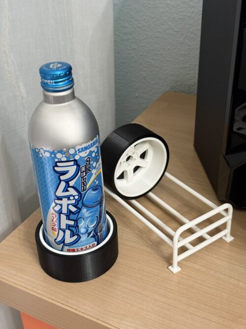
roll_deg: +2.1
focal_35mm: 48
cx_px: 123
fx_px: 455
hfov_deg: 30.3
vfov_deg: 39.7
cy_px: 164
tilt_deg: -32.1
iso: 250
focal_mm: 6.76
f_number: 1.78
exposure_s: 1/33
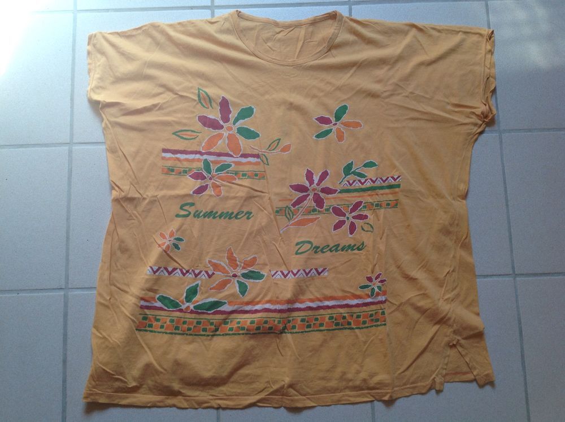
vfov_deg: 40.6
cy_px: 211
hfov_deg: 52.7
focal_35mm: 35
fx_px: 570
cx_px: 282
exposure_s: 1/120
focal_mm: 4.28
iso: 80
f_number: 2.4
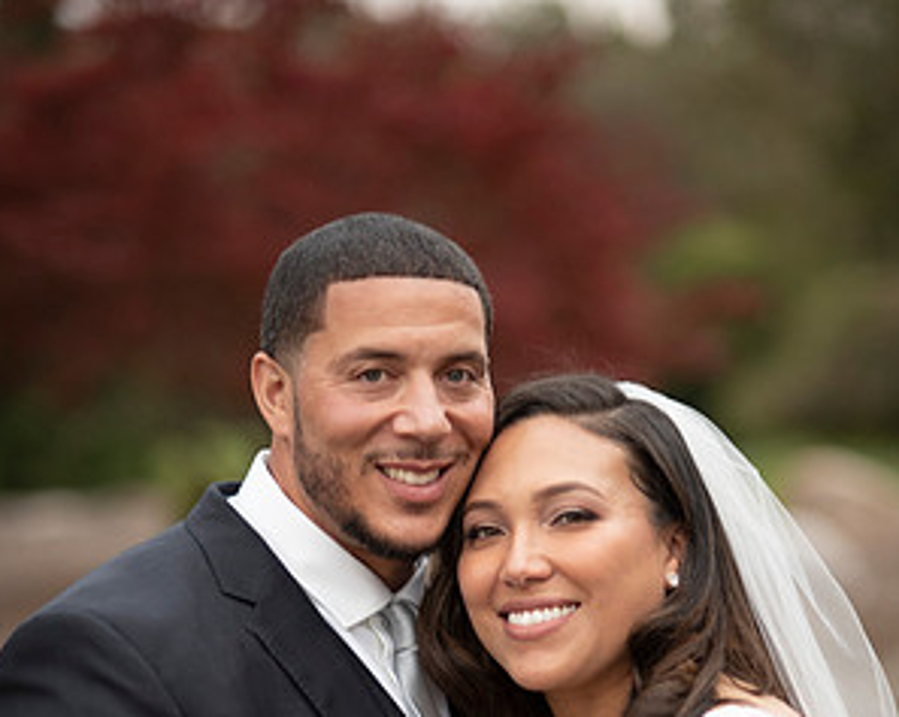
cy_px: 650
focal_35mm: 121
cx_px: 448
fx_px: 3216
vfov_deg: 12.6
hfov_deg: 15.9
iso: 640
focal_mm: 85
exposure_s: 1/160
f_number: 1.8
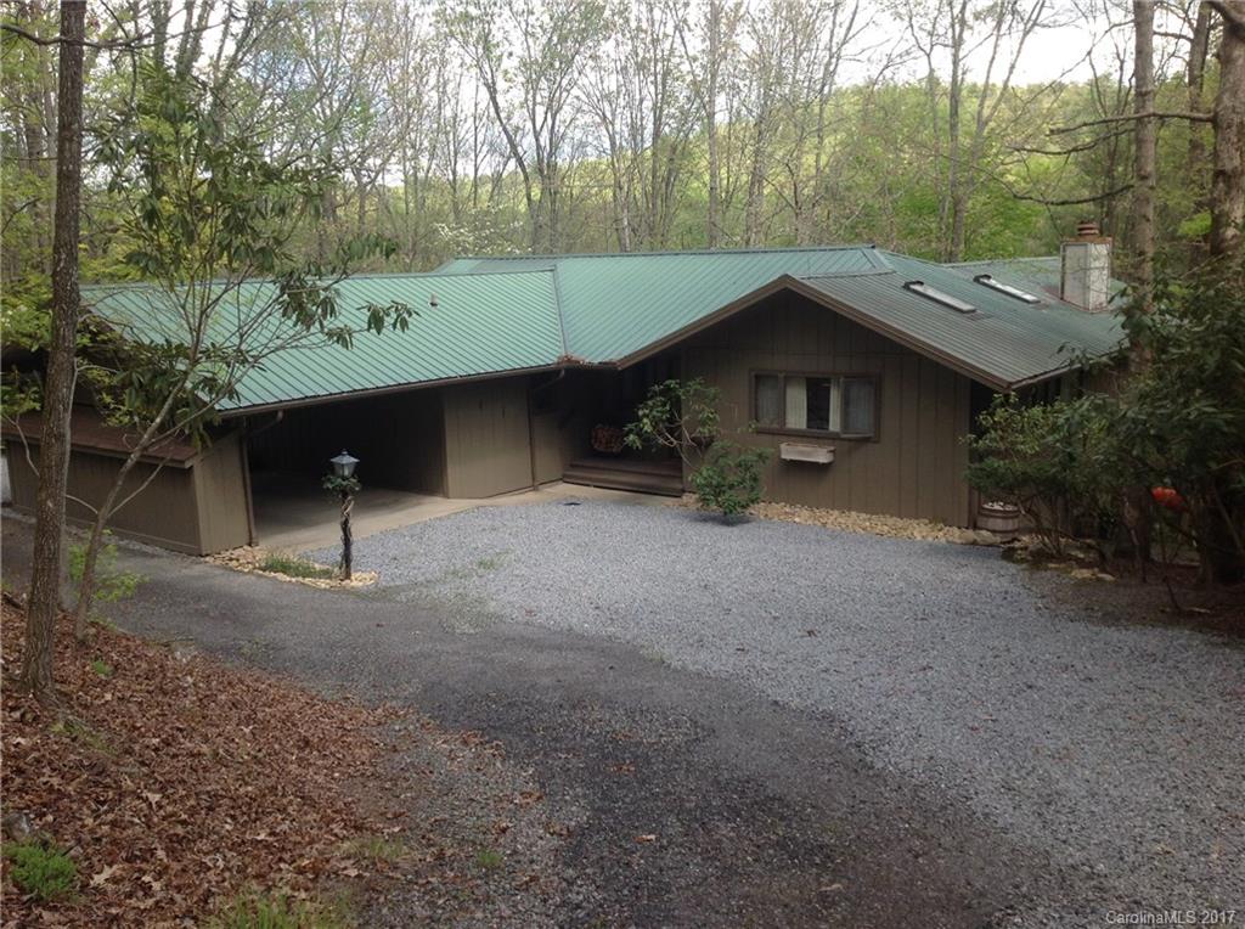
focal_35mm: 35
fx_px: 1256
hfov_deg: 52.7
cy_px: 464
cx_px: 622
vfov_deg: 40.6
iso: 50
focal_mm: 4.28
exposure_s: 1/414
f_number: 2.4
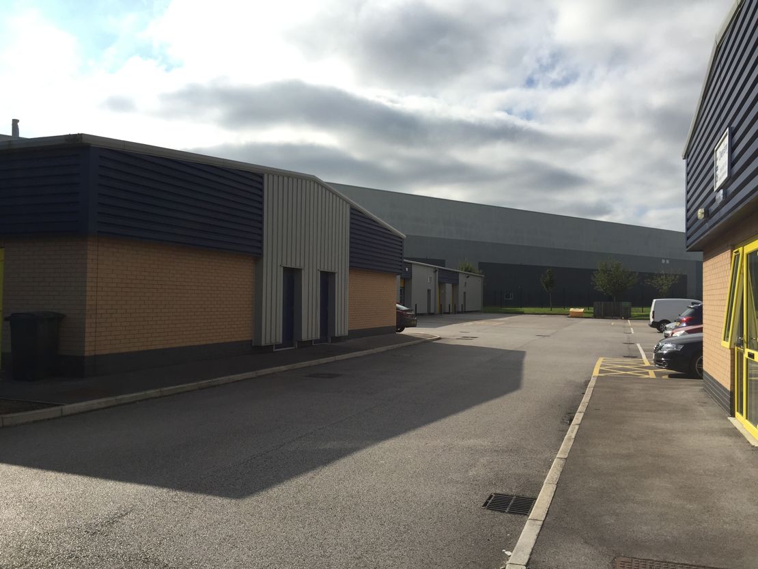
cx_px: 379
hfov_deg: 61.6
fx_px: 635
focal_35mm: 29
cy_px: 284
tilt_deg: +2.5
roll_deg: -1.2
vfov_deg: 48.2
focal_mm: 4.15
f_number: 2.2
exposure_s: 1/2825
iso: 32
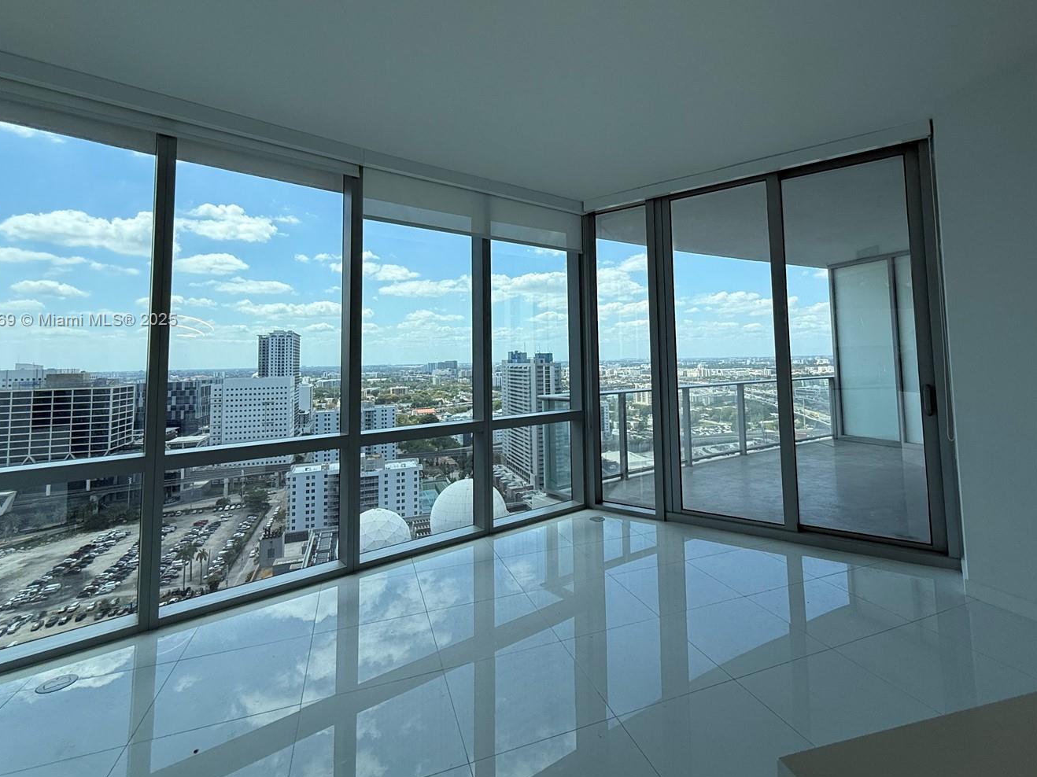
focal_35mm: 17
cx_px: 555
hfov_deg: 90.9
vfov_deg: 74.1
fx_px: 509
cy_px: 321
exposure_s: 1/888
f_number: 2.2
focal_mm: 2.22
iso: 50
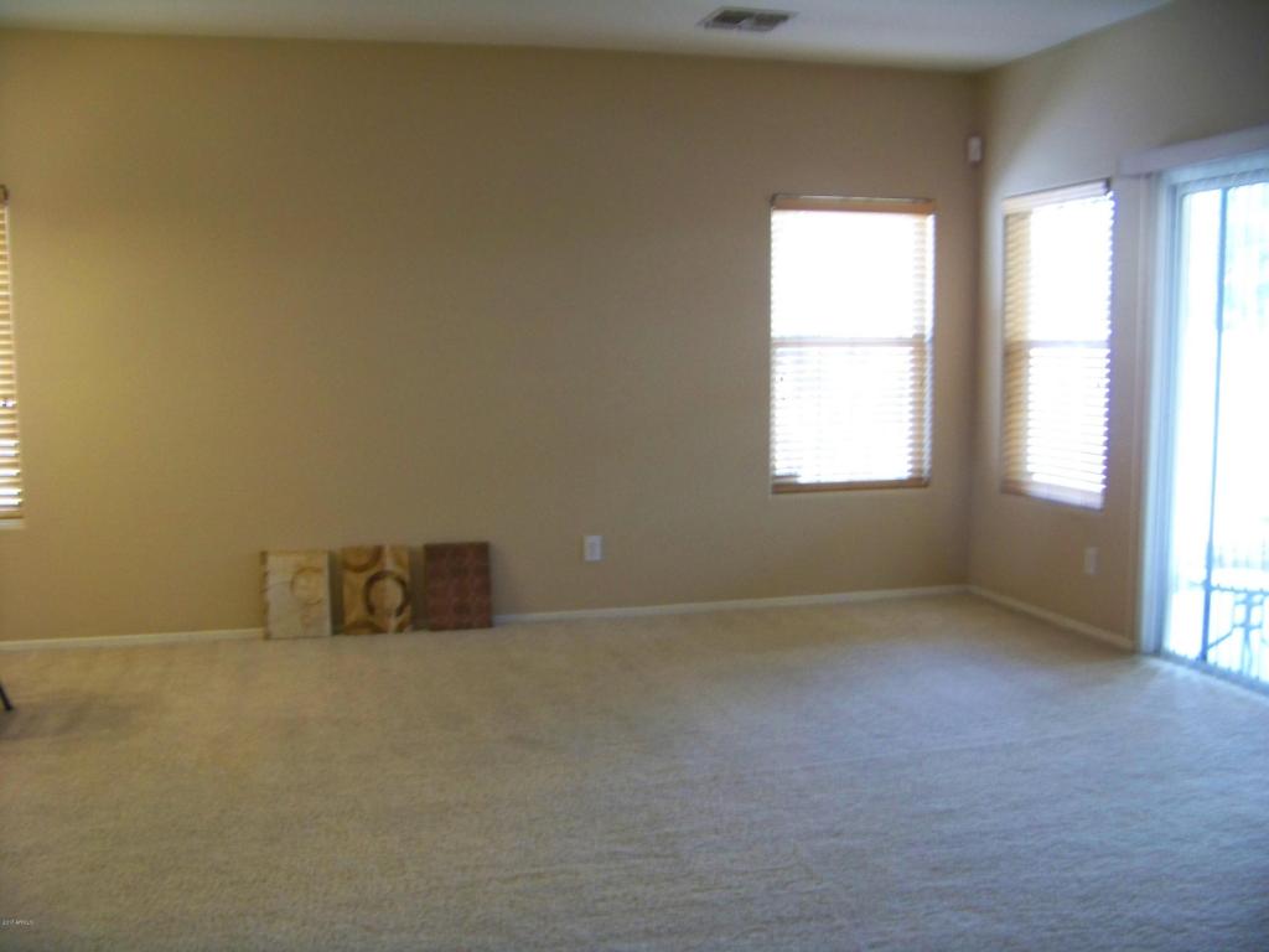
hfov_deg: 51.4
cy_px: 476
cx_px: 634
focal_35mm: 36
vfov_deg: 39.7
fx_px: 1320
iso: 200
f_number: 2.8
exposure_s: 1/30
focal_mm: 5.85
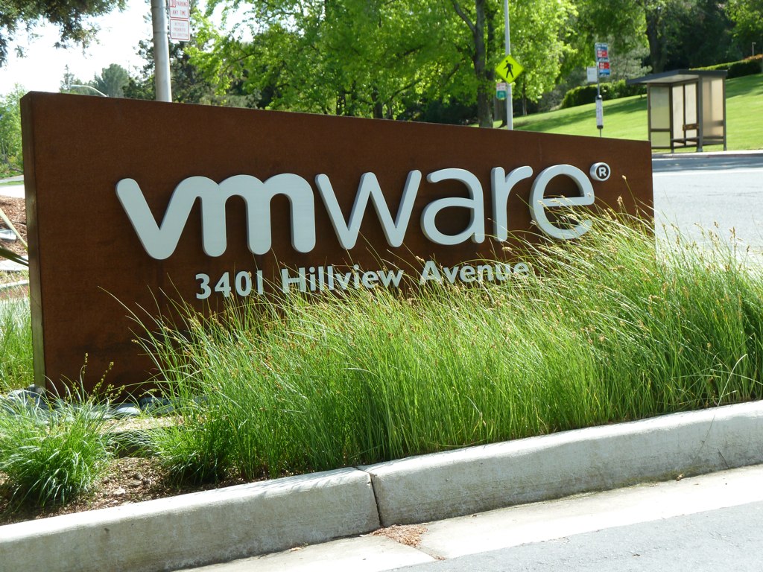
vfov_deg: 18.9
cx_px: 382
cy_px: 286
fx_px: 1719
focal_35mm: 78
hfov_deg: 25.0
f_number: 4.2
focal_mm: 12.8
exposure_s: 1/160
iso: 80
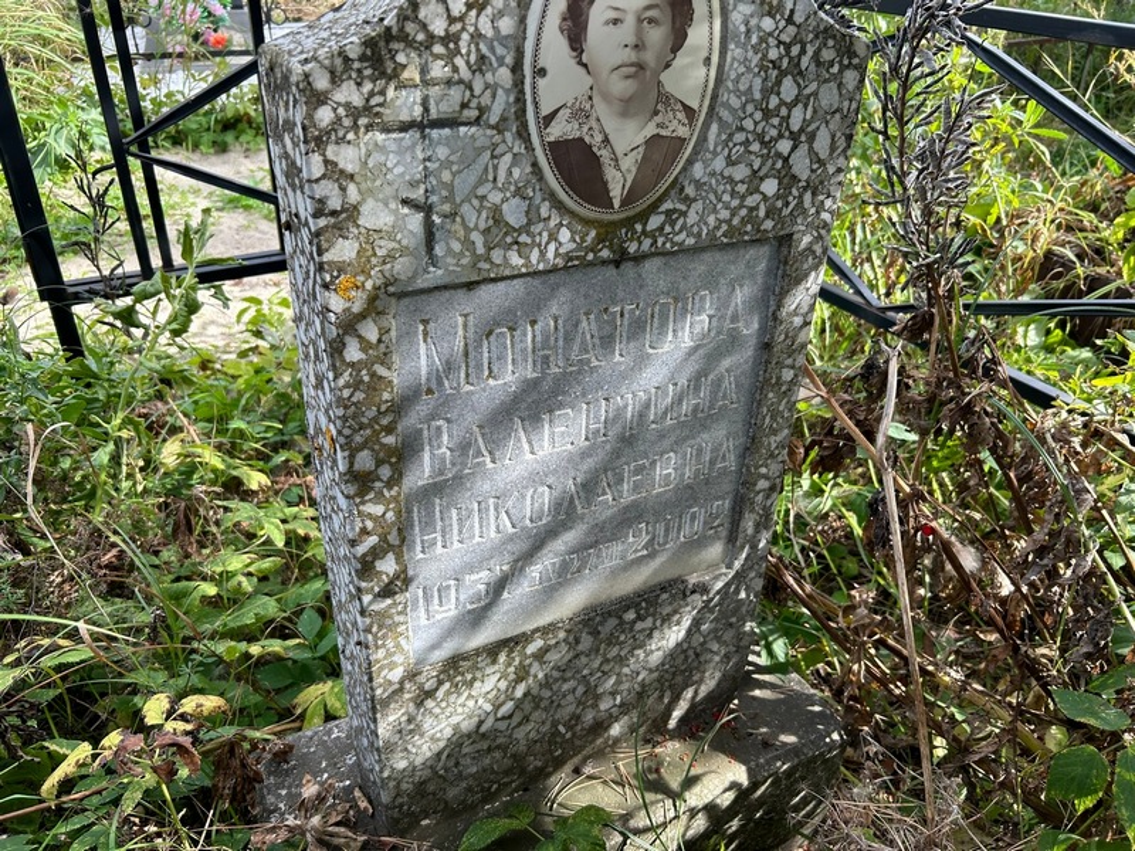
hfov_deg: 67.3
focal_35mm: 26
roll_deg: -0.8
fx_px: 852
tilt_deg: -30.5
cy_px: 426
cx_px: 568
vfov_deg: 53.1
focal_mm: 5.7
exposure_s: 1/621
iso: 50
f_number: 1.5
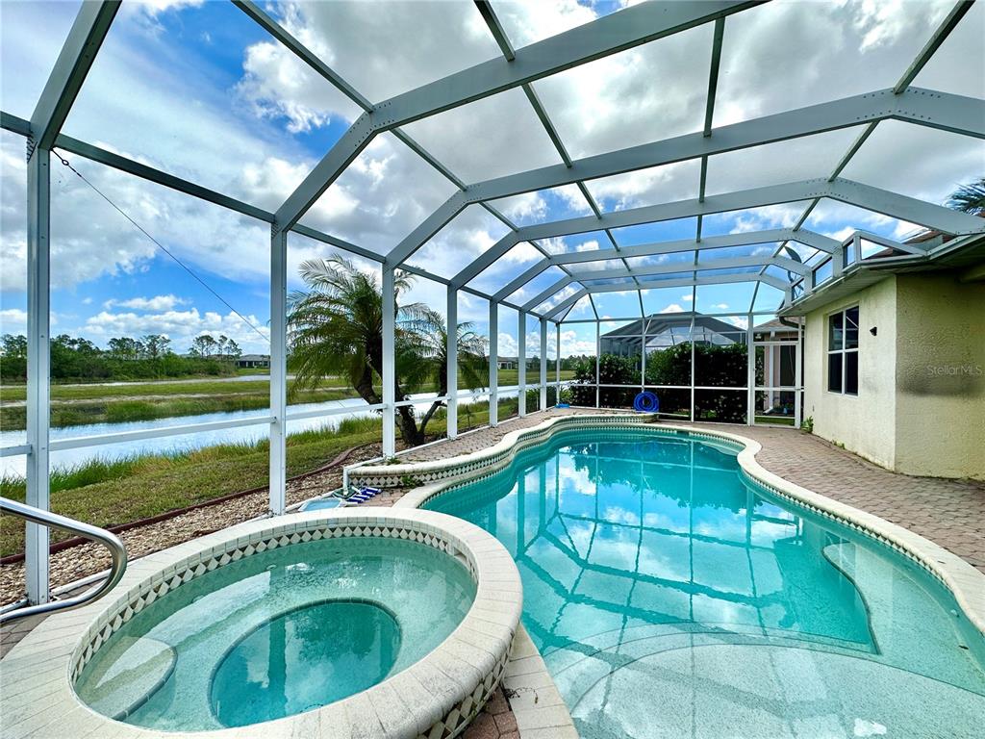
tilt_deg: -0.2
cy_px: 370
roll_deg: -0.2
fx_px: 398
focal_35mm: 14
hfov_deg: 102.1
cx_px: 492
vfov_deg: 85.7
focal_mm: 2.22
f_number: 2.2
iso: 50
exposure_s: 1/1276
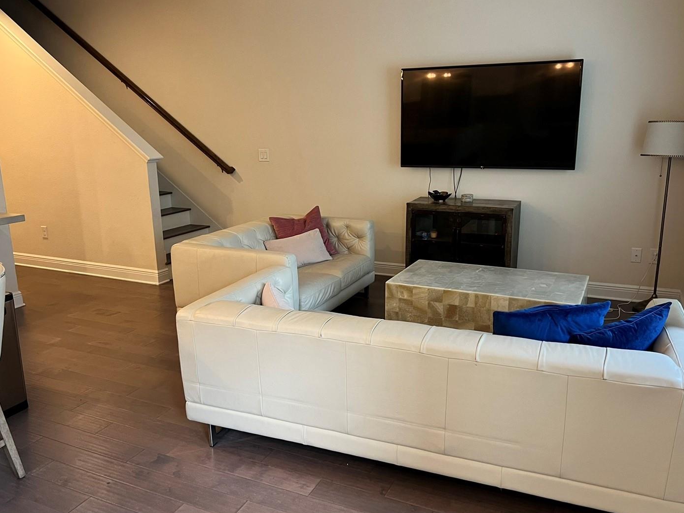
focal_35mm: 30
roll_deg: +0.9
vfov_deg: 46.8
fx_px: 593
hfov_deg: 60.0
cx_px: 339
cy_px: 255
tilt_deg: -14.1
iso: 160
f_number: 1.5
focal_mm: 5.7
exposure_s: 1/60
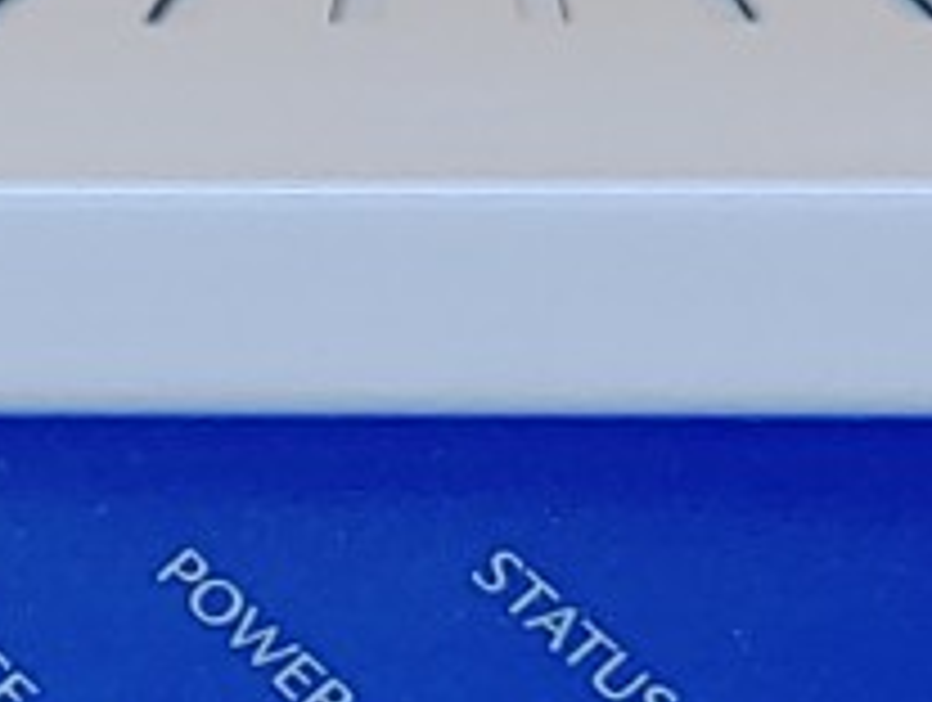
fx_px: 6743
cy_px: 468
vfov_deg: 6.0
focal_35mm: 250
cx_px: -932
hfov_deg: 7.6
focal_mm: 4.36
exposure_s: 1/165
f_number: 1.8
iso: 50
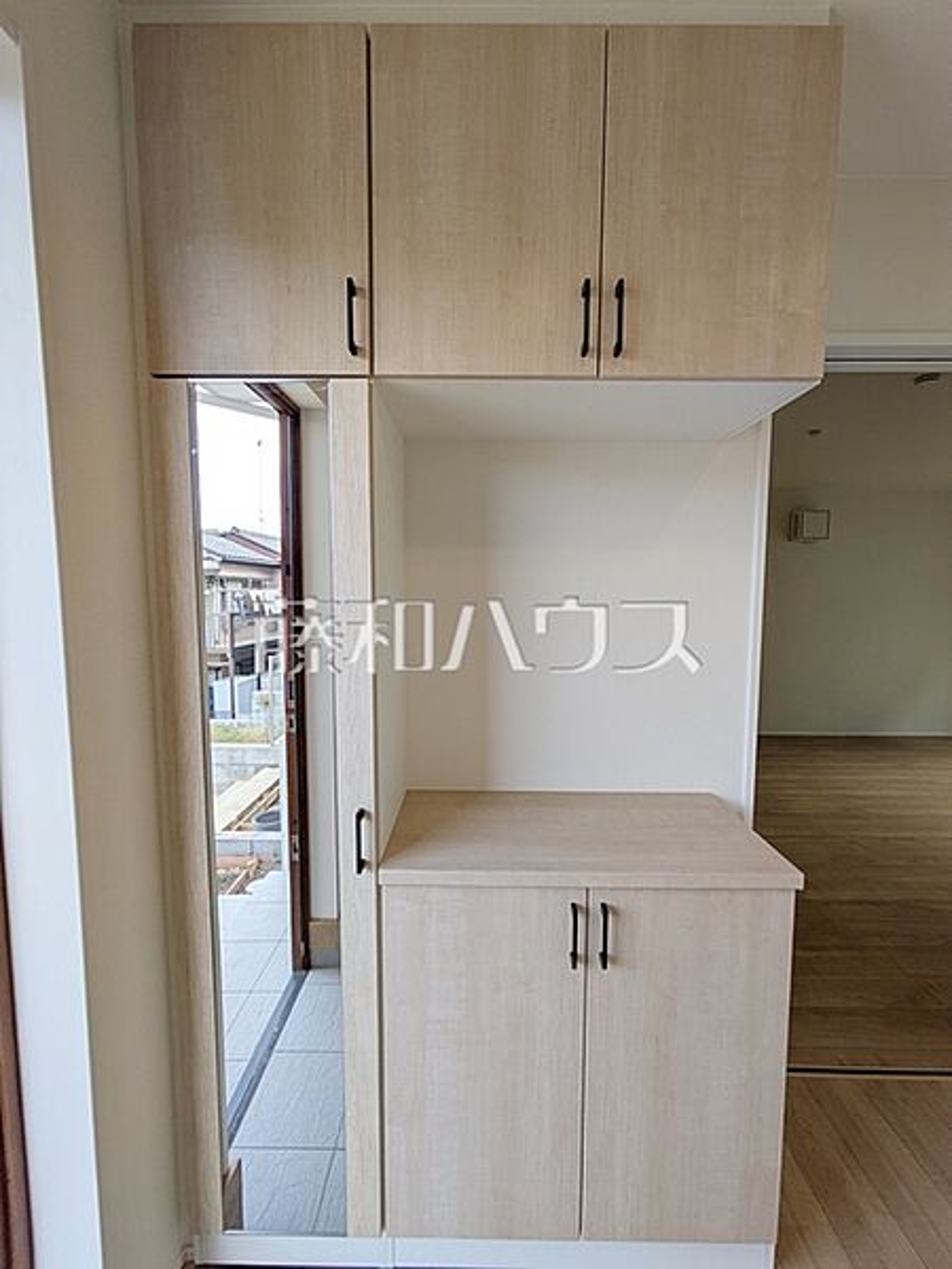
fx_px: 513
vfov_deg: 102.1
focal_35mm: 14
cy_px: 634
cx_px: 476
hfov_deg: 85.7
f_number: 2.2
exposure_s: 1/209
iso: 49
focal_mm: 1.83
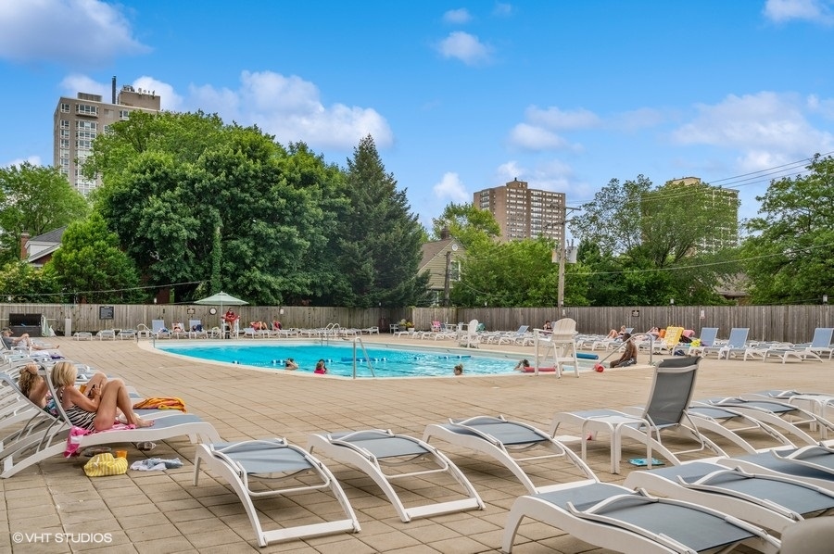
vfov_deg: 43.5
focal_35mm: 30
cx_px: 417
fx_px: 694
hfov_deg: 62.0
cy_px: 277
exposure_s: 1/200
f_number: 8
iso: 320
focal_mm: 30
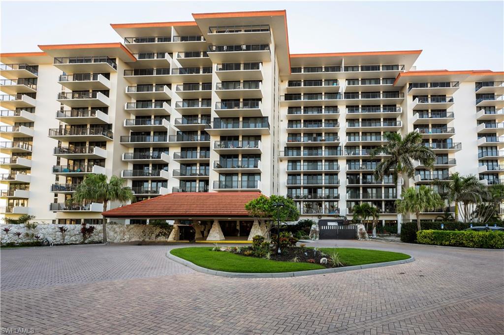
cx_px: 252
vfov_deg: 81.1
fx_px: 196
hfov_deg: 104.3
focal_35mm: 14
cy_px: 168
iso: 125
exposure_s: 1/80
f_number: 8
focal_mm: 14
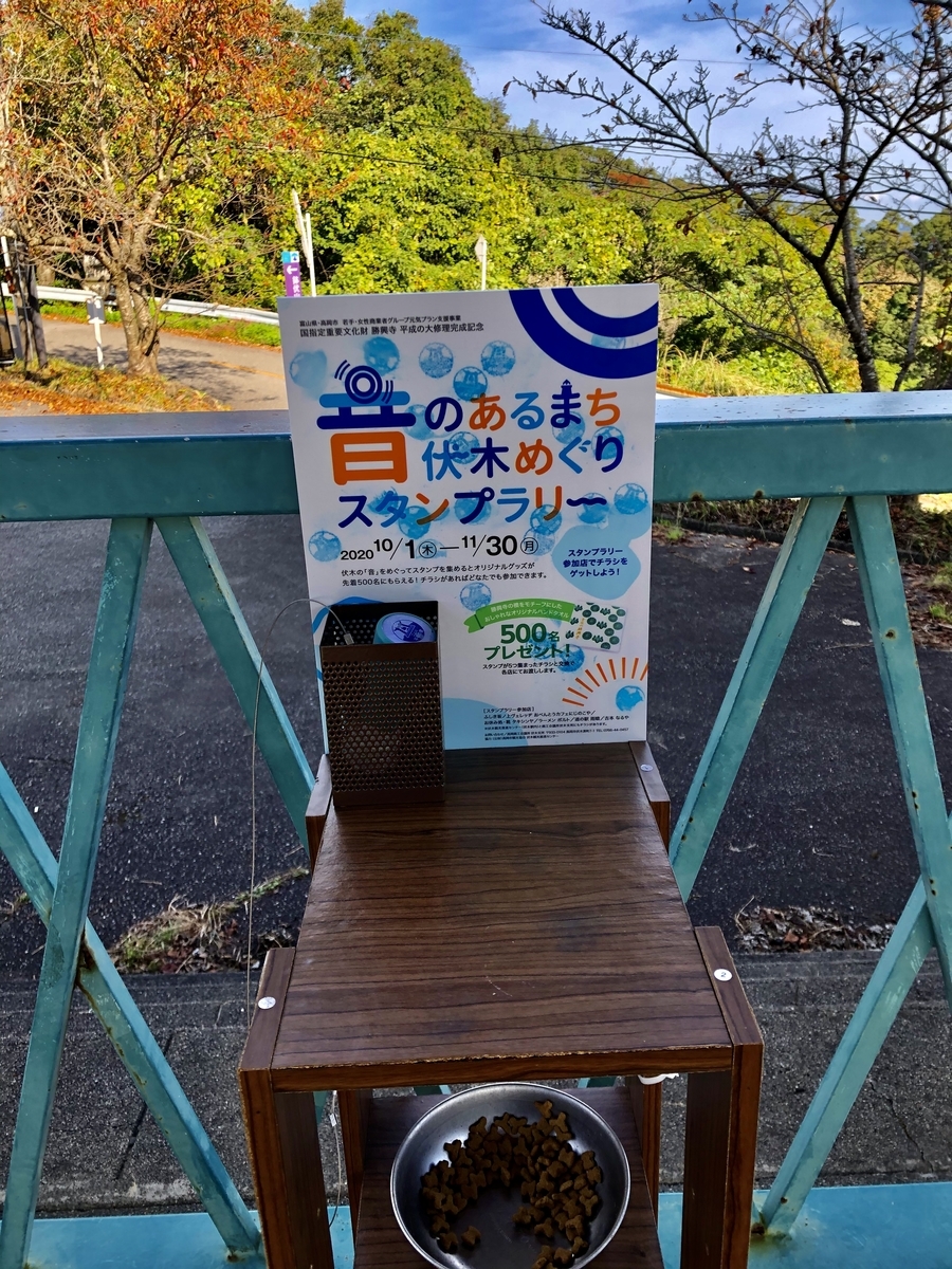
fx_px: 1027
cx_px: 476
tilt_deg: -20.2
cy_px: 634
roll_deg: +1.7
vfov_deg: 63.4
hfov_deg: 49.7
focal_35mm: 28
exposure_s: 1/417
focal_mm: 3.99
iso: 20
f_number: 1.8
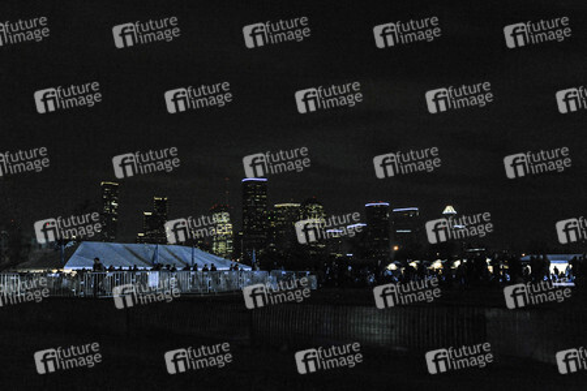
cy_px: 196
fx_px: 571
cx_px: 294
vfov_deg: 37.9
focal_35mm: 35
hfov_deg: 54.4
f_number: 2.8
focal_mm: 35
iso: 6400
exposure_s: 1/160
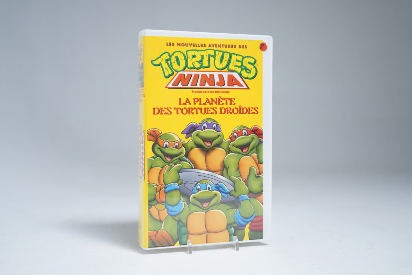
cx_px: 206
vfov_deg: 32.6
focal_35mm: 41
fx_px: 469
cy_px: 138
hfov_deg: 47.4
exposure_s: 1/13
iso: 160
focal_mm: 41
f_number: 4.5
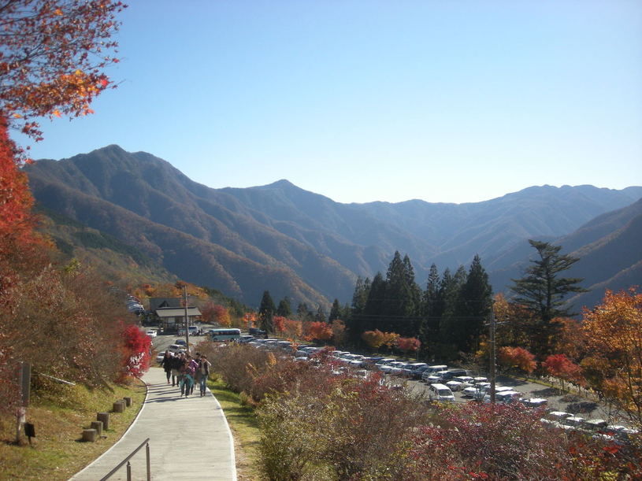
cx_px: 321
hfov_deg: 52.6
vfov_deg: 40.7
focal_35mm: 35
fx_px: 649
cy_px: 240
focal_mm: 5.7
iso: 90
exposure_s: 1/273
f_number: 5.7
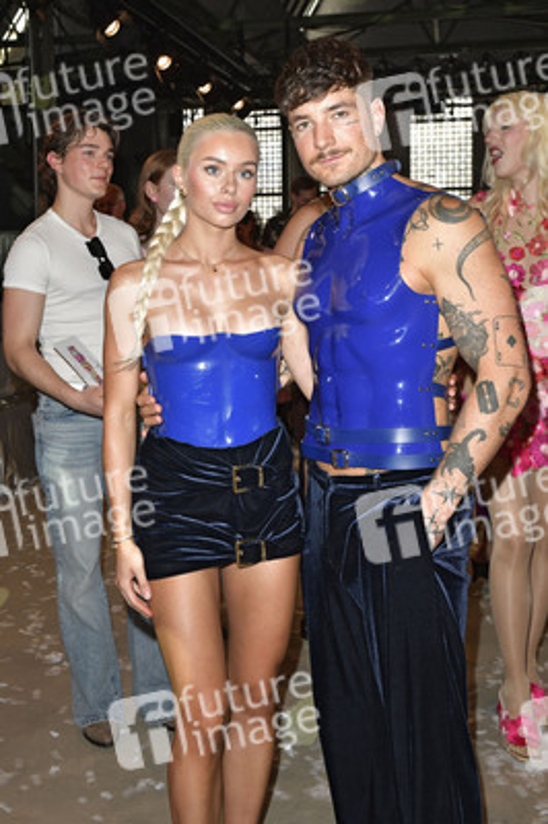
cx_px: 274
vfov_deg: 50.7
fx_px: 869
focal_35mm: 38
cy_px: 412
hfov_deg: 35.0
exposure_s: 1/250
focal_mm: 32
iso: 800
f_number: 7.1
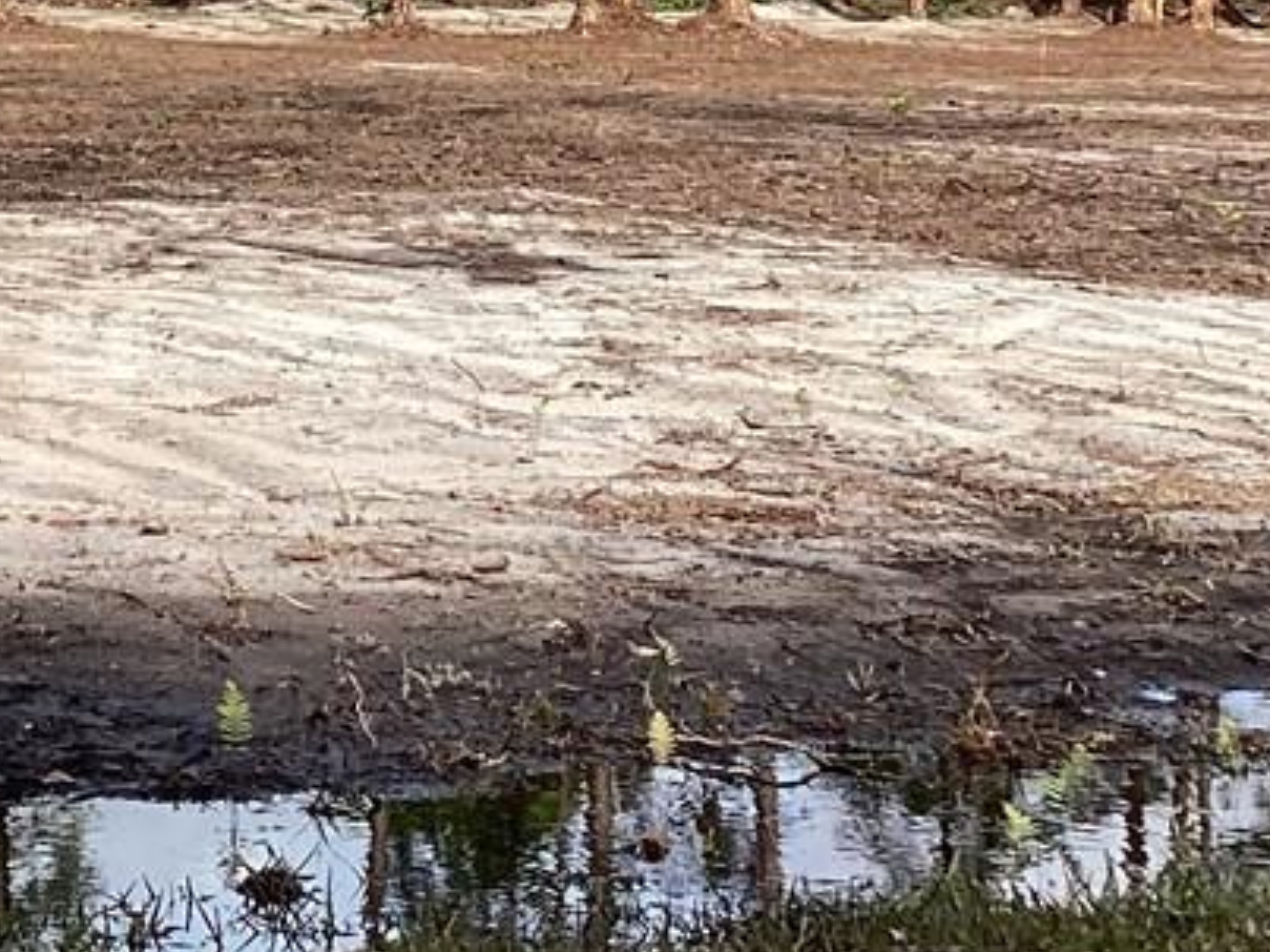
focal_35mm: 123
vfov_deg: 11.9
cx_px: 151
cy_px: -66
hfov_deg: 15.8
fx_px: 4511
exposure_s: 1/1045
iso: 25
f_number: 2.4
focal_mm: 3.3
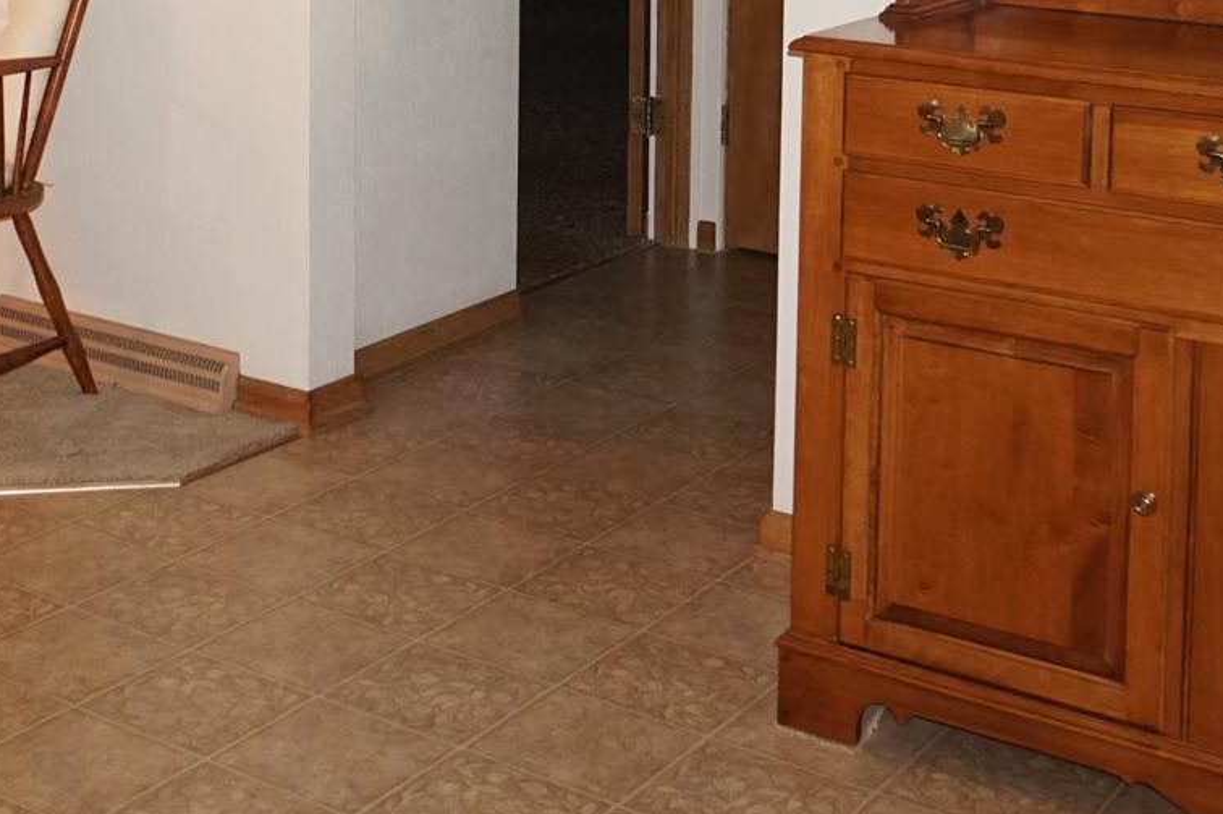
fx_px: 2207
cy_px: -193
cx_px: 275
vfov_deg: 19.5
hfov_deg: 30.4
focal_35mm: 65
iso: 800
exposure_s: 1/60
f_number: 3.5
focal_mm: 16
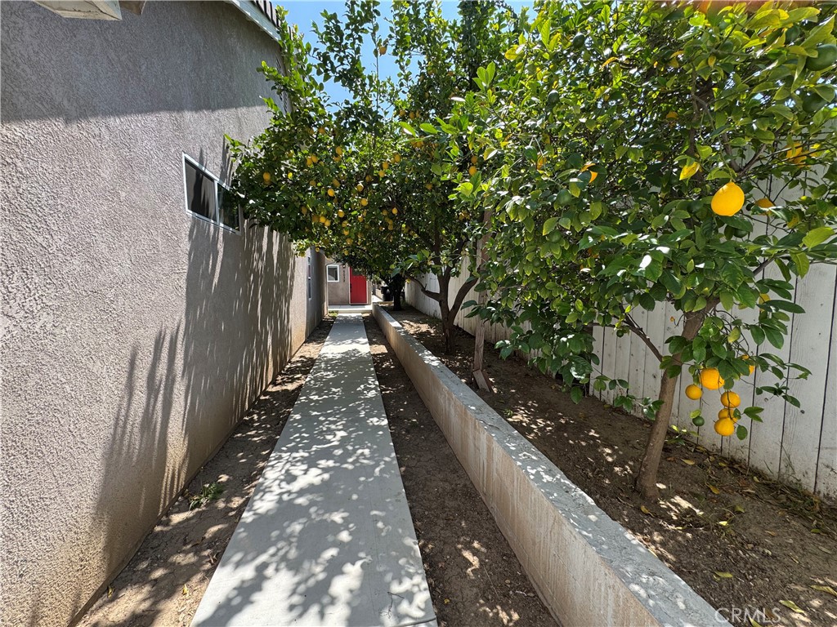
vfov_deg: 85.7
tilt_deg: -3.7
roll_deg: +0.2
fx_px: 339
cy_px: 314
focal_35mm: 14
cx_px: 418
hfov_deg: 102.1
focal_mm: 2.22
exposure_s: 1/423
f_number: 2.2
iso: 40
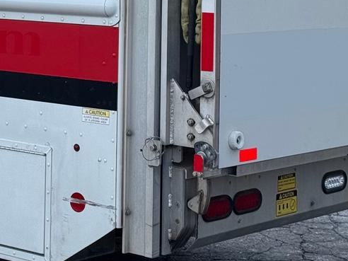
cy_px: -55
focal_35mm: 125
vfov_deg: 11.6
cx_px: 45
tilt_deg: +0.1
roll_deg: -1.9
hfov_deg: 15.6
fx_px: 1257
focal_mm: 6.76
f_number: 1.78
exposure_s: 1/876
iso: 64
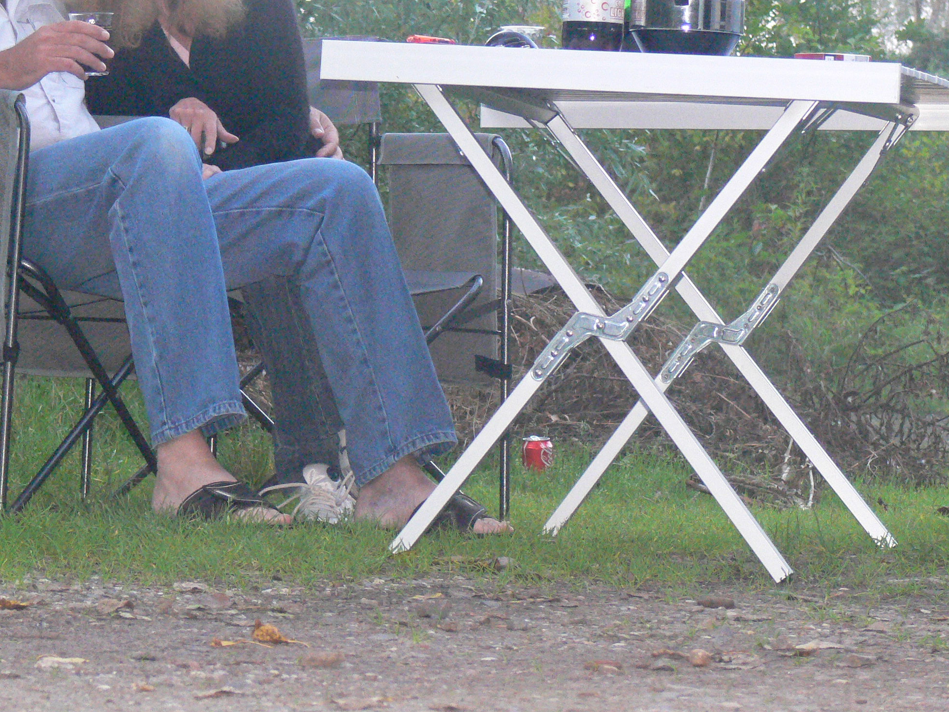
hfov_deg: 10.7
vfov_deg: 8.0
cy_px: 219
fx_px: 5072
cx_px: 247
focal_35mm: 185
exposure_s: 1/30
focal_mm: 23.5
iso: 400
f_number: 3.6
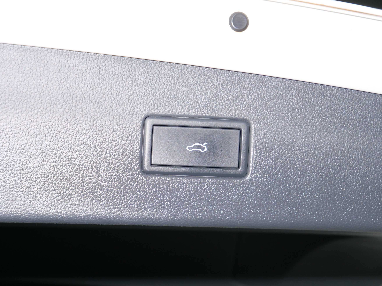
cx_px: 191
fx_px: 971
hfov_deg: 22.3
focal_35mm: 88
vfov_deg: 16.8
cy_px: 143
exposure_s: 1/40
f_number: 5.6
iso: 800
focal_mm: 44
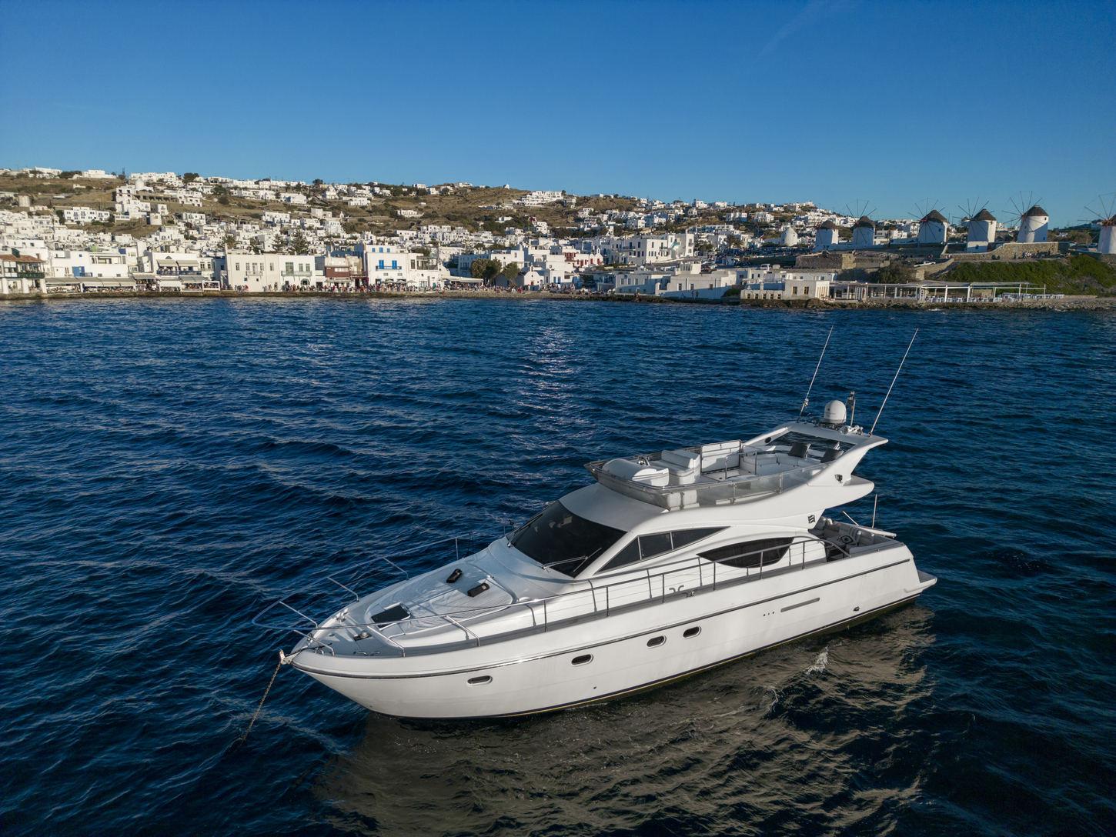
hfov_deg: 71.6
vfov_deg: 56.8
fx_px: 774
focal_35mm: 24
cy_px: 418
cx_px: 558
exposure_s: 1/2500
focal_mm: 6.72
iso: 110
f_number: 1.7
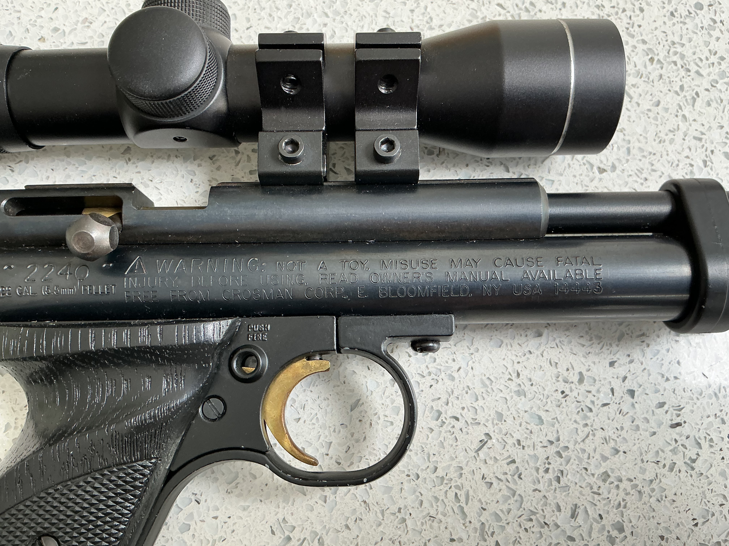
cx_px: 364
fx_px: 611
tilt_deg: -78.2
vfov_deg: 48.2
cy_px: 273
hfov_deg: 61.7
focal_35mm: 29
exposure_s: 1/50
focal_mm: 3
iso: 40
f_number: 1.8
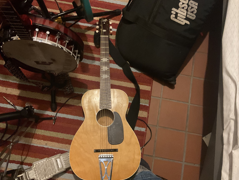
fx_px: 207
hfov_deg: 60.0
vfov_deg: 46.8
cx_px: 116
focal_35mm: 30
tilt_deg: -77.5
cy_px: 93
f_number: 1.8
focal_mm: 3
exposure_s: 1/24
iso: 500
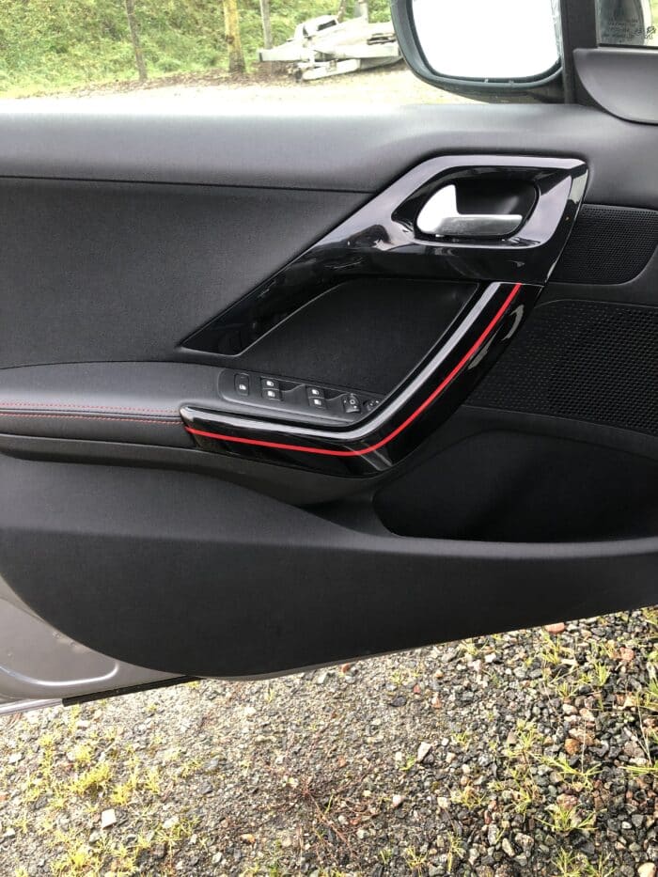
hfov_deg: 49.8
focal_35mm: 28
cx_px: 329
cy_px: 438
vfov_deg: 63.4
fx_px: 709
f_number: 1.8
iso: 25
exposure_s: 1/40
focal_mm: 4
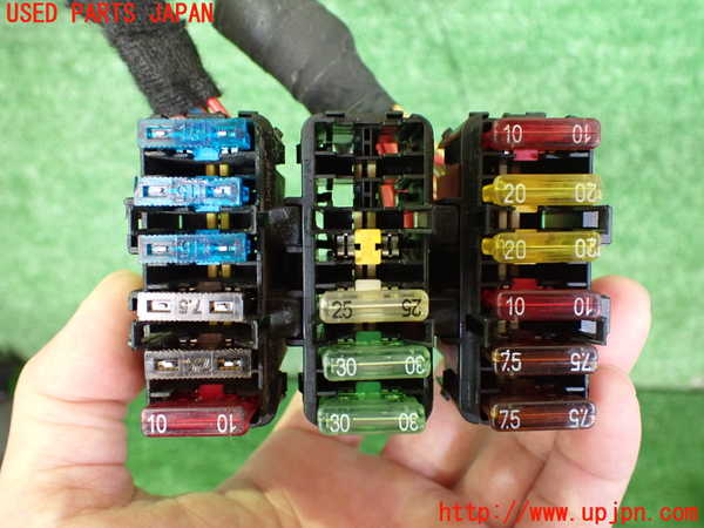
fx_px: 610
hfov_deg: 60.0
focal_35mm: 30
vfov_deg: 46.8
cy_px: 264
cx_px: 352
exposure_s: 1/30
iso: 1000
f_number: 2.3
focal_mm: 5.4
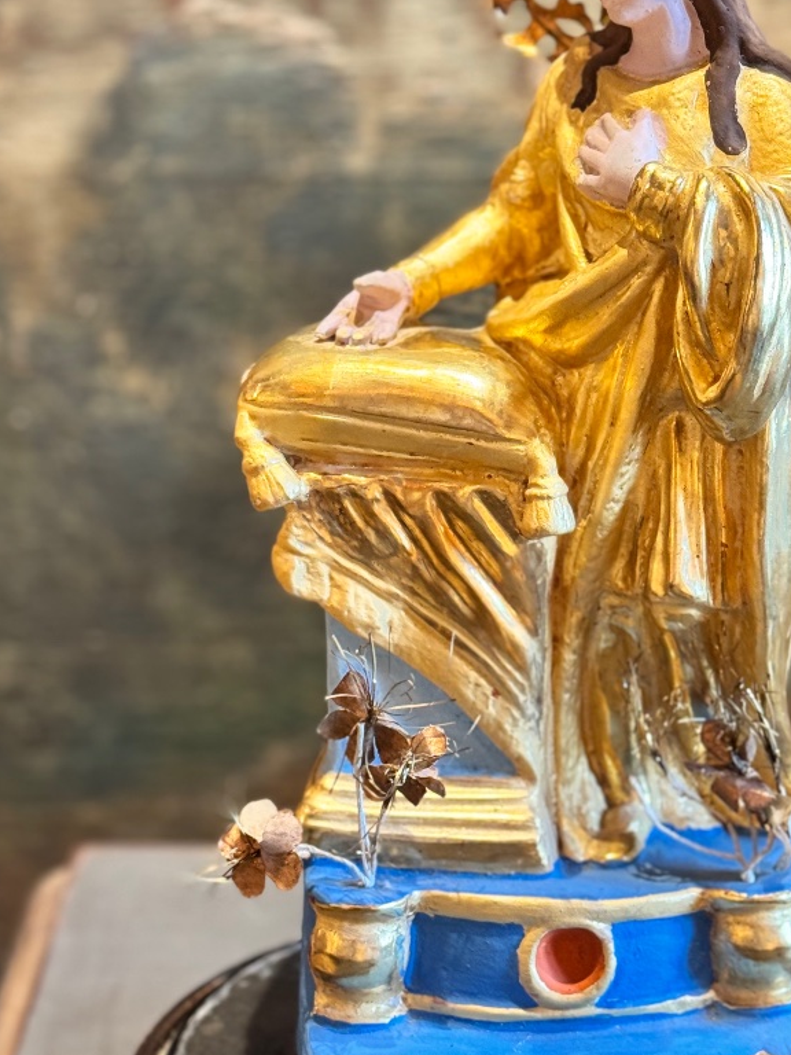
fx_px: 2285
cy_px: 438
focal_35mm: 75
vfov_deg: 26.0
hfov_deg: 19.6
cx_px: 526
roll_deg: -1.9
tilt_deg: -13.7
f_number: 1.78
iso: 200
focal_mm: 6.76
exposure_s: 1/50
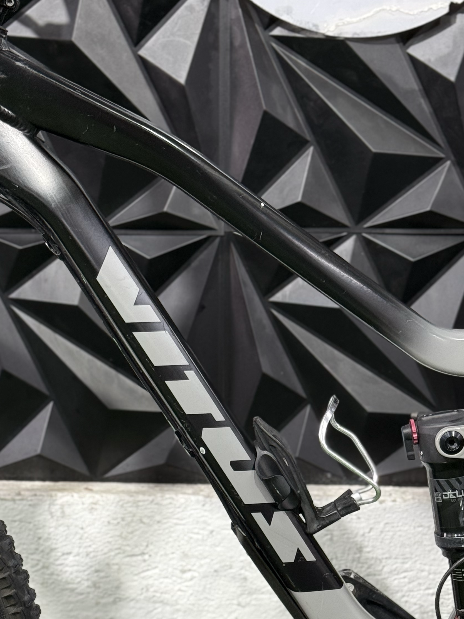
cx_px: 246
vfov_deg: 22.4
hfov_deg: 17.0
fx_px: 1555
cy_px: 444
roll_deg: -1.0
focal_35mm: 87
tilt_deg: -11.0
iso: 160
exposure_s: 1/60
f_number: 1.78
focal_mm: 6.76
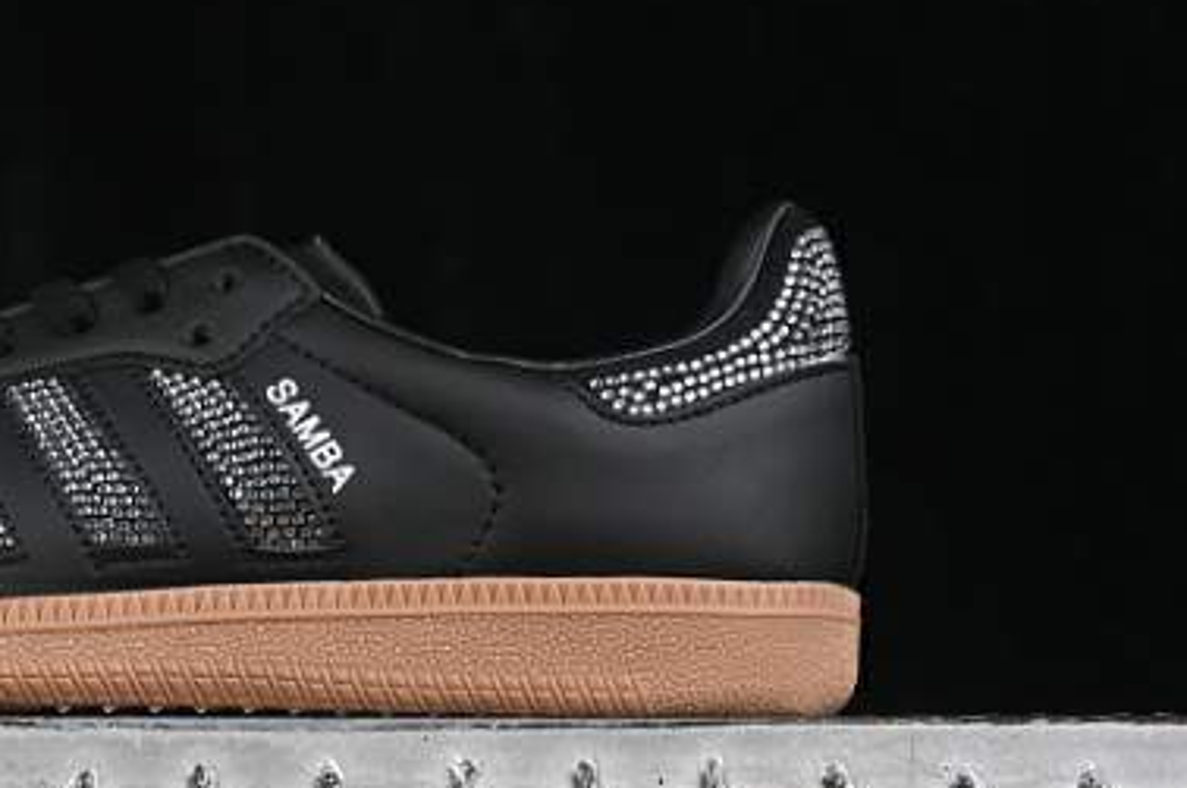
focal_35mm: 145
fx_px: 4775
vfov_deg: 9.4
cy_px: 242
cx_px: 135
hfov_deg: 14.0
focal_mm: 50
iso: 160
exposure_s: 1/60
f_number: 6.3
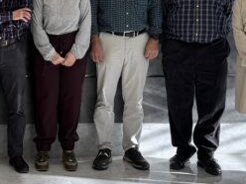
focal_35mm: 87
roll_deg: -0.2
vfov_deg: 16.7
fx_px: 618
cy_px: 10
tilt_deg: -3.3
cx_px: 19
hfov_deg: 21.9
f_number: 1.78
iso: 64
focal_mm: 6.76
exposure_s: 1/173
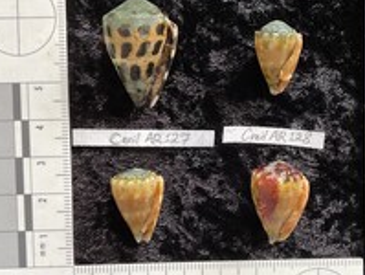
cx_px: 253
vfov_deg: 28.6
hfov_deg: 36.9
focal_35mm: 51
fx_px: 539
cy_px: 166
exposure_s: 1/60
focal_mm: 3
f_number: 1.8
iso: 64
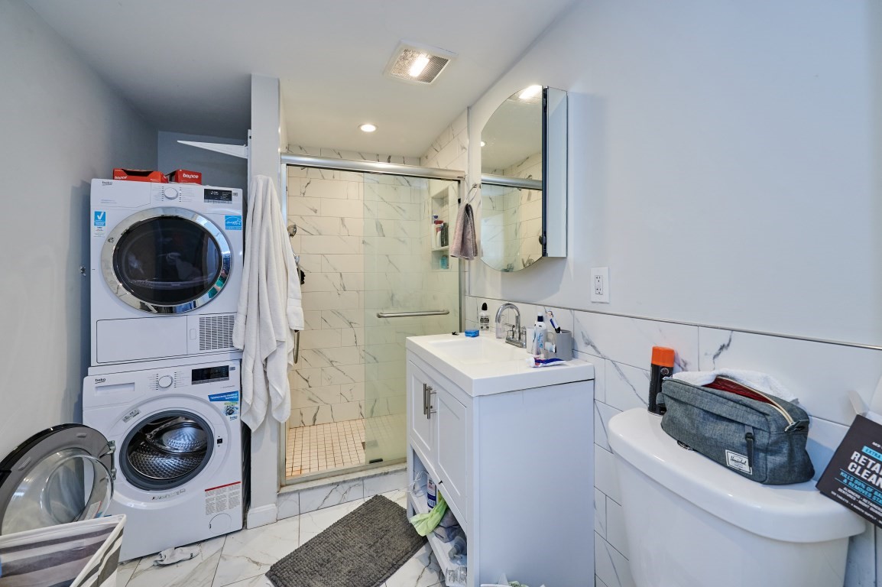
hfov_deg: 104.3
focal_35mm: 14
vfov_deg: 81.1
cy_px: 294
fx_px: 343
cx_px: 441
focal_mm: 14
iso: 800
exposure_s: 1/80
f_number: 5.6
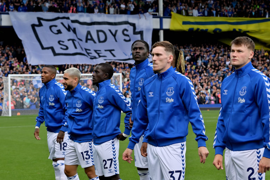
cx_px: 135
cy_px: 90
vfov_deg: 19.5
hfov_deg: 28.8
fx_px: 525
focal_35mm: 70
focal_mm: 70
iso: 500
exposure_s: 1/1250
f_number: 5.6
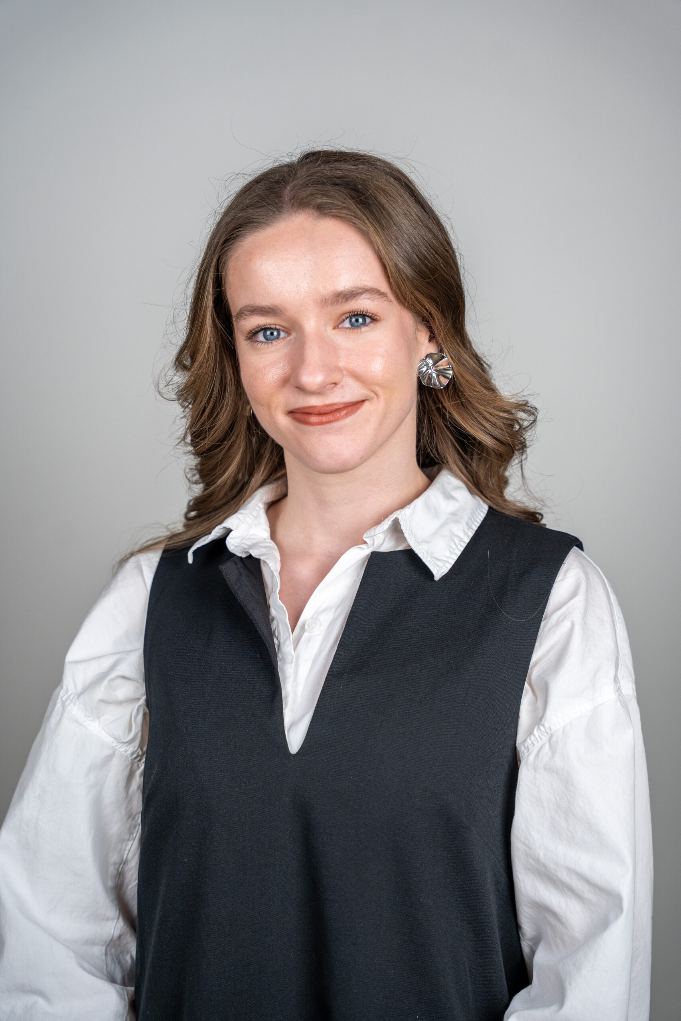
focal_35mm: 70
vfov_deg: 28.8
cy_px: 510
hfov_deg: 19.5
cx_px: 340
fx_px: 1986
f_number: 3.5
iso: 800
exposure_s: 1/500
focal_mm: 70
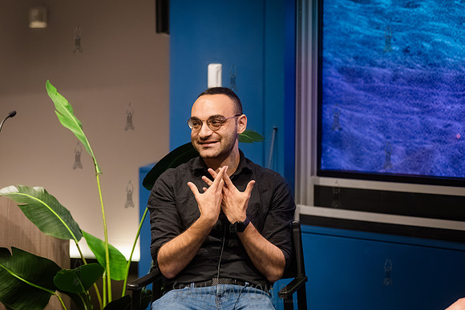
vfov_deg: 11.6
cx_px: 232
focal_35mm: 118
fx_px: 1525
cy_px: 155
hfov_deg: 17.3
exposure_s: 1/320
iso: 8000
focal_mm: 112
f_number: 3.5
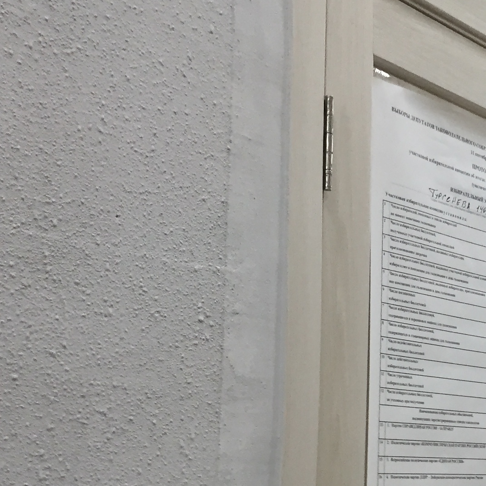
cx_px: 667
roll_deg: -0.5
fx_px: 1239
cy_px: 370
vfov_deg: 22.0
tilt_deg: +5.4
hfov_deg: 20.0
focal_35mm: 78
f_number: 2.2
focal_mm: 4.15
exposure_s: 1/33
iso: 50
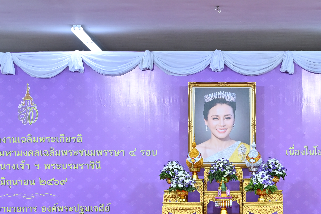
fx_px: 1007
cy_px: 225
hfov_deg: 18.0
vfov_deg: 12.0
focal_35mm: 113
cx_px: 222
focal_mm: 46
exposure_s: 1/200
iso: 640
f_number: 4
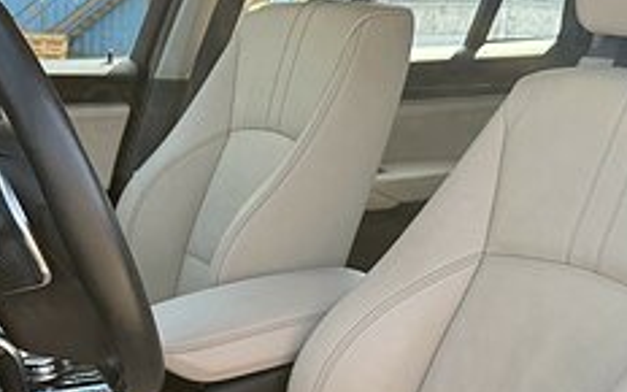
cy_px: 377
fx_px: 1025
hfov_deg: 33.7
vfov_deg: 21.0
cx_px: 214
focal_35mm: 60
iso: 100
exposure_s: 1/617
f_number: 1.78
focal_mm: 6.76
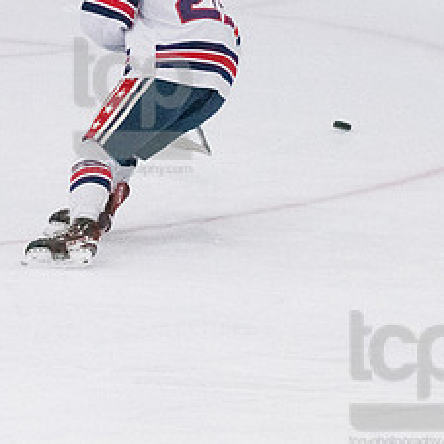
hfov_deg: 2.9
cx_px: 132
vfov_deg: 2.9
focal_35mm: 598
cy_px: 107
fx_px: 8678
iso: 8000
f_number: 5
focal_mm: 185
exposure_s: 1/1600
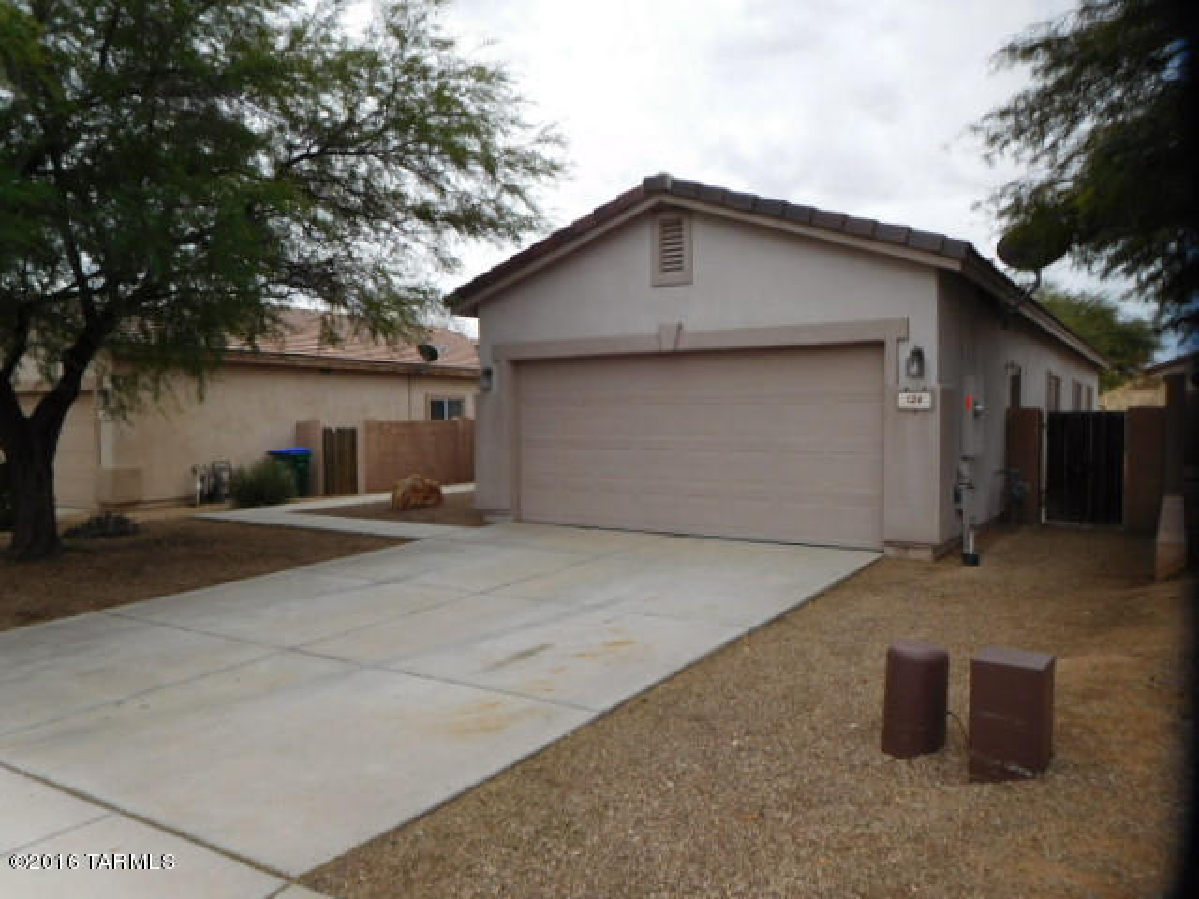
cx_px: 600
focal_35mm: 25
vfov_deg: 54.9
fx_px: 866
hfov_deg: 69.4
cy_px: 450
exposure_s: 1/320
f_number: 3.4
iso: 125
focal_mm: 4.5
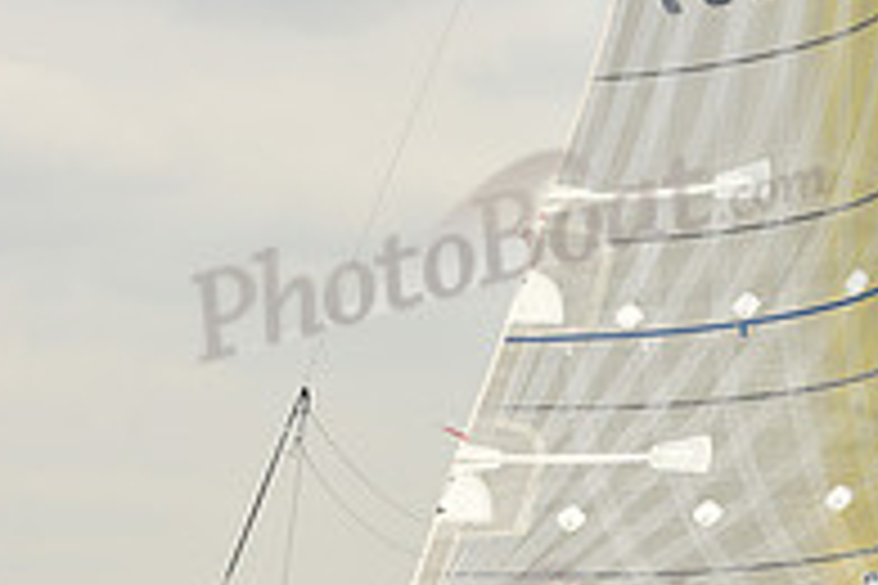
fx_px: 5072
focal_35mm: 208
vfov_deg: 6.5
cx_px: 1063
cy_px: 830
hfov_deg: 9.7
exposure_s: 1/640
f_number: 8
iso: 250
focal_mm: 70
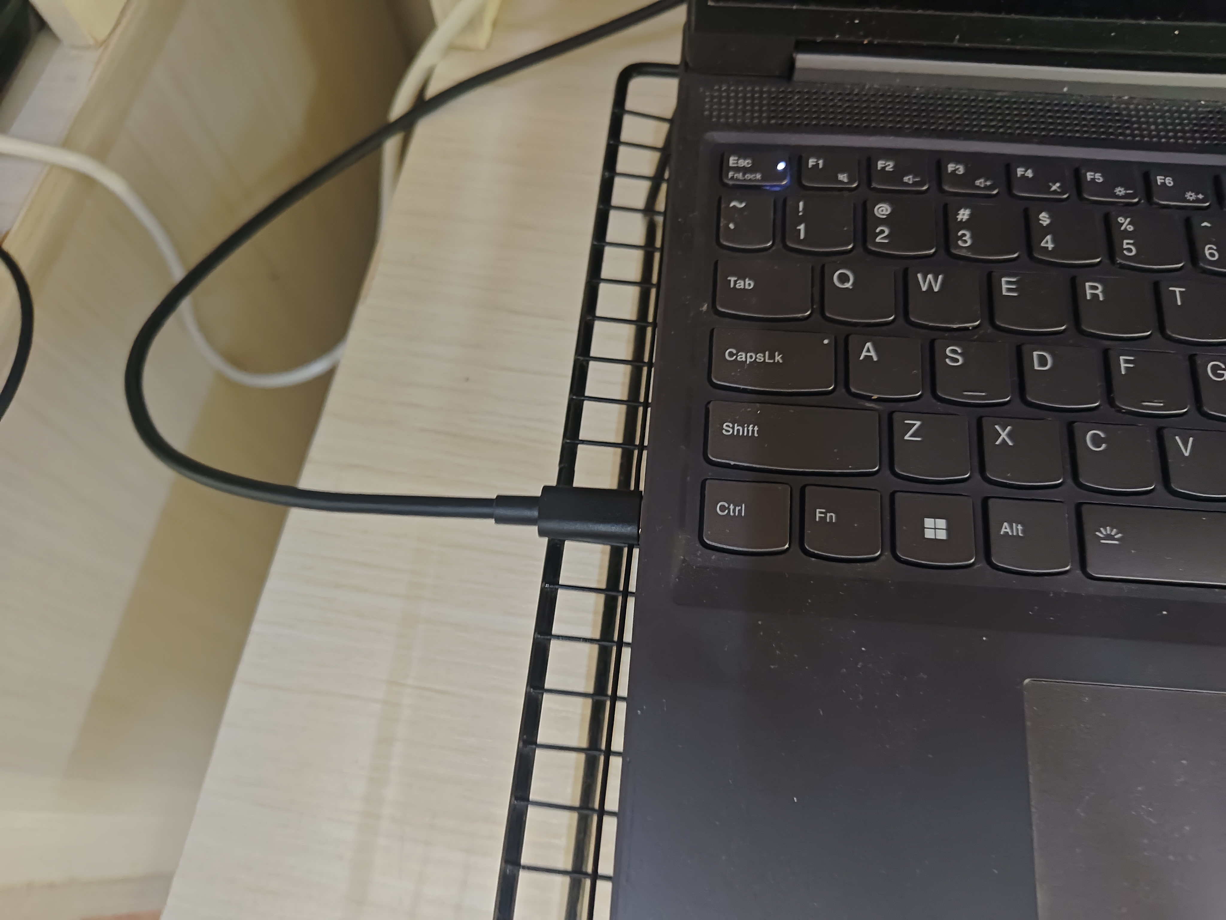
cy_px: 460
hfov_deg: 73.9
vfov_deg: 58.9
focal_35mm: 23
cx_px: 613
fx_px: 815
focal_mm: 5.56
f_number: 1.88
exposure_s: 1/33.3
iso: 2202
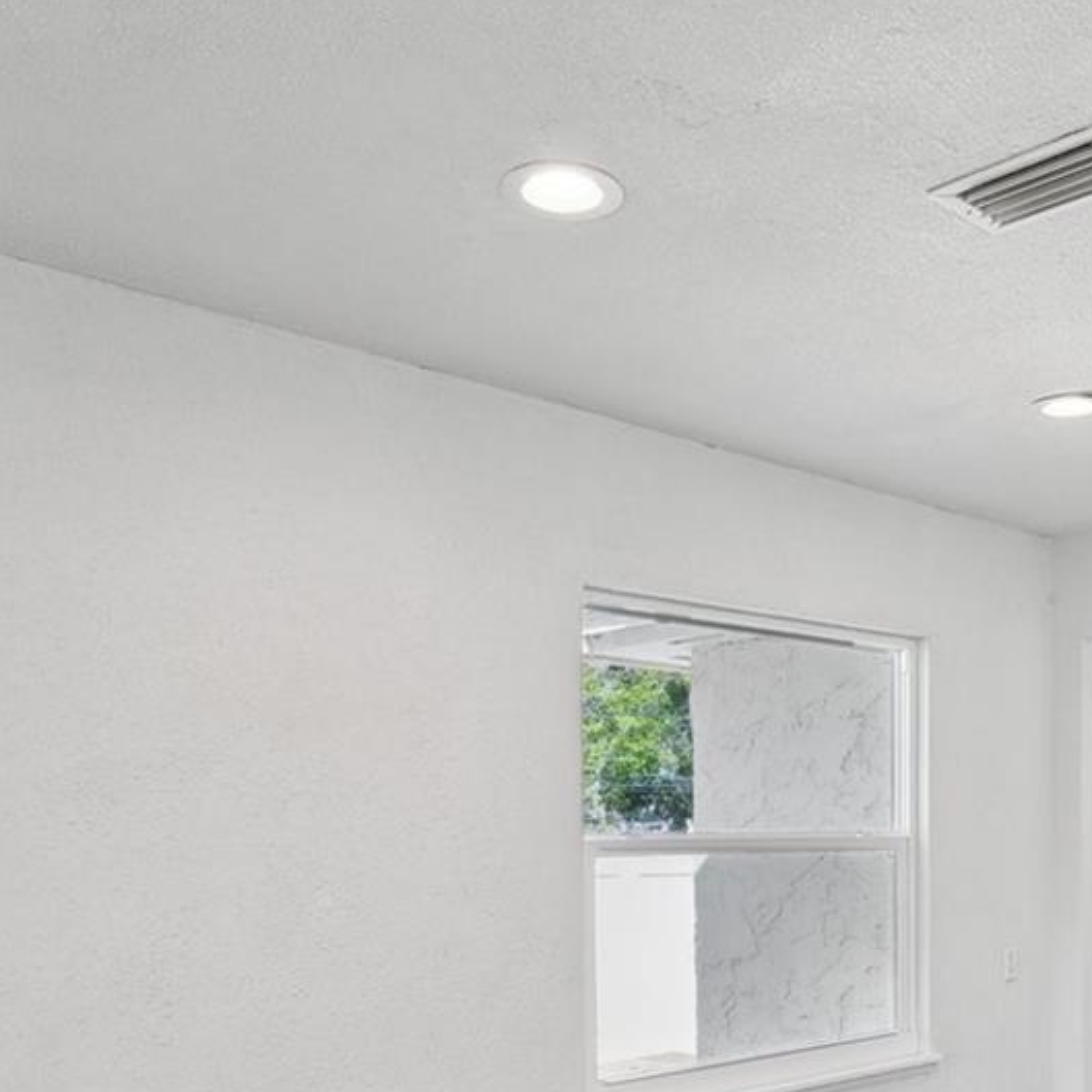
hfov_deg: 45.1
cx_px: 758
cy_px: 828
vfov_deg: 44.4
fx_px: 1285
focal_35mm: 36
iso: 400
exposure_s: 1/40
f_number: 8
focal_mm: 14
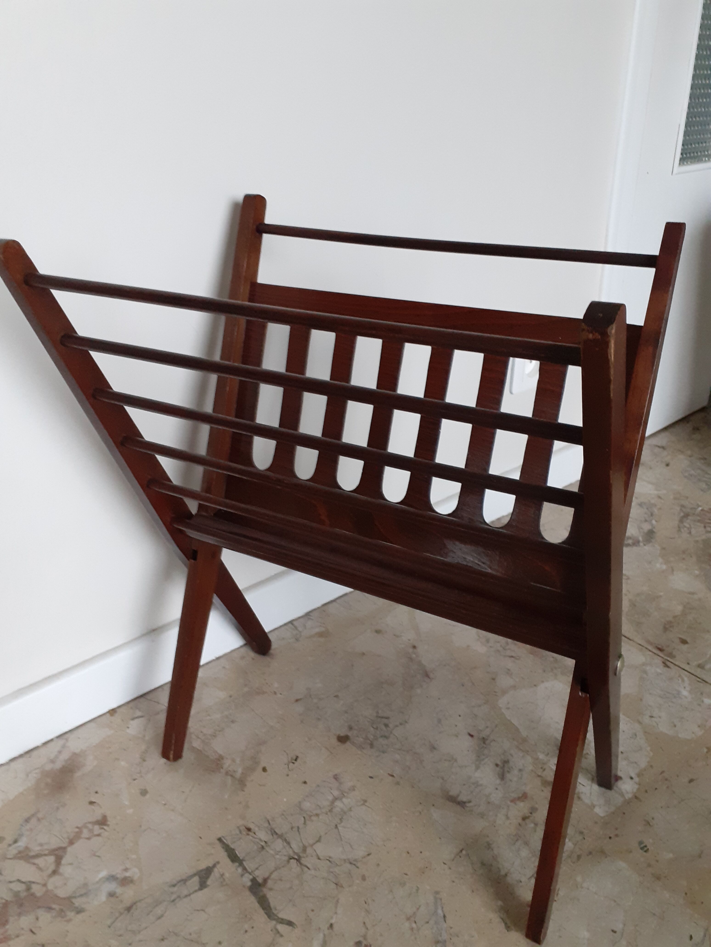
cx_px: 356
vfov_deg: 65.3
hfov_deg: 51.4
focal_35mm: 27
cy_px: 474
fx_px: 739
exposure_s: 1/25
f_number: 1.9
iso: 320
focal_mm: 3.6
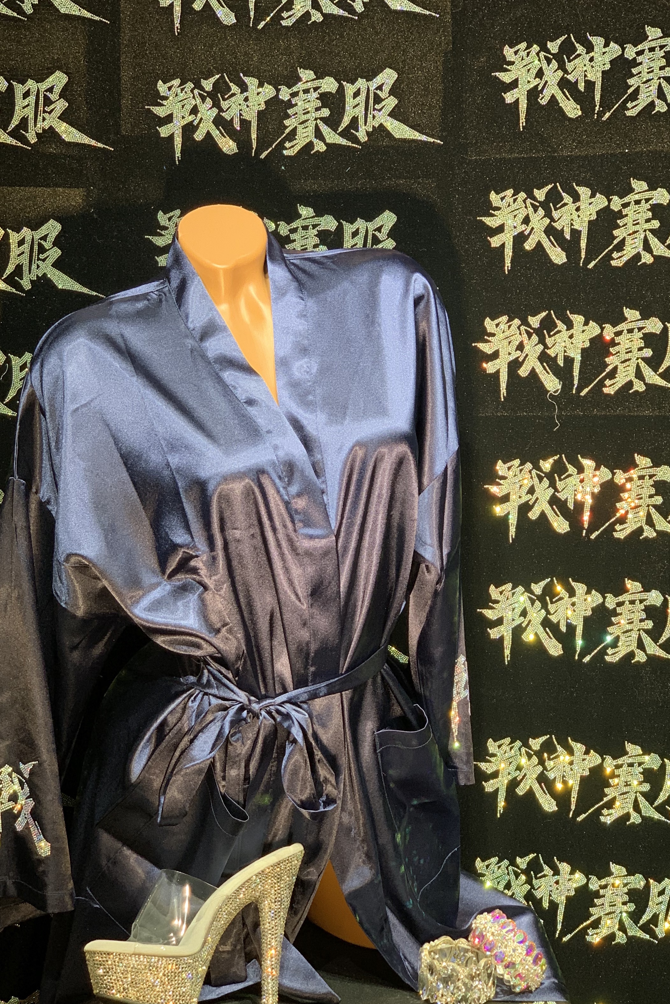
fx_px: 1926
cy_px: 422
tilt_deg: -5.2
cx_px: 288
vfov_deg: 29.2
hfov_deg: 19.7
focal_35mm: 69
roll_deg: -2.9
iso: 64
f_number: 2.4
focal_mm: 6
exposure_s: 1/122
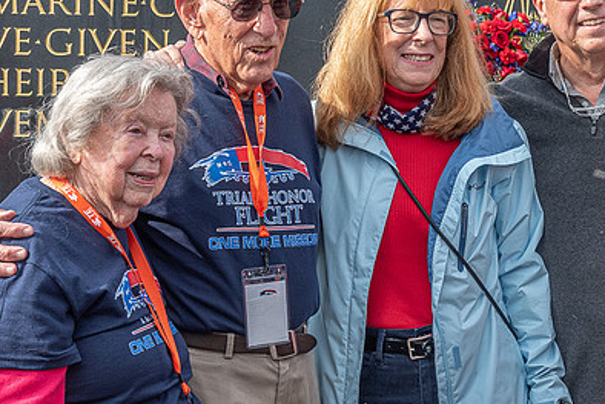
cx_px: 415
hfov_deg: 22.0
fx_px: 1547
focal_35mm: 92
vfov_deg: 14.8
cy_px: 111
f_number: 10
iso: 500
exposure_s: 1/400
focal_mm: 48
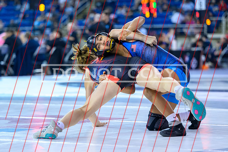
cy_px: 85
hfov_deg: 14.4
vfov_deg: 9.6
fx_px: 903
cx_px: 105
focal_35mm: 142
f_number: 2.8
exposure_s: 1/800
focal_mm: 110
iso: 2500
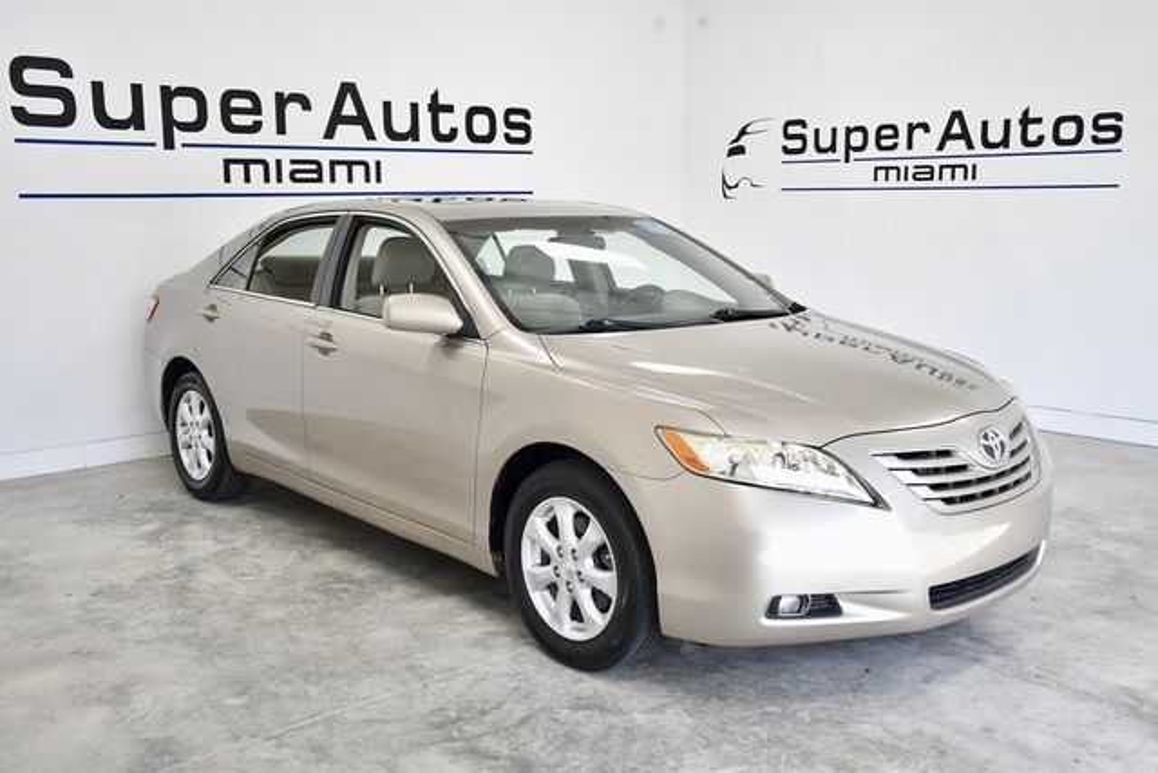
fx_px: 1094
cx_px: 579
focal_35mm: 34
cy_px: 386
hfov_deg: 55.8
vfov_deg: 38.9
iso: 1250
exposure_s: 1/800
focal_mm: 23
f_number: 4
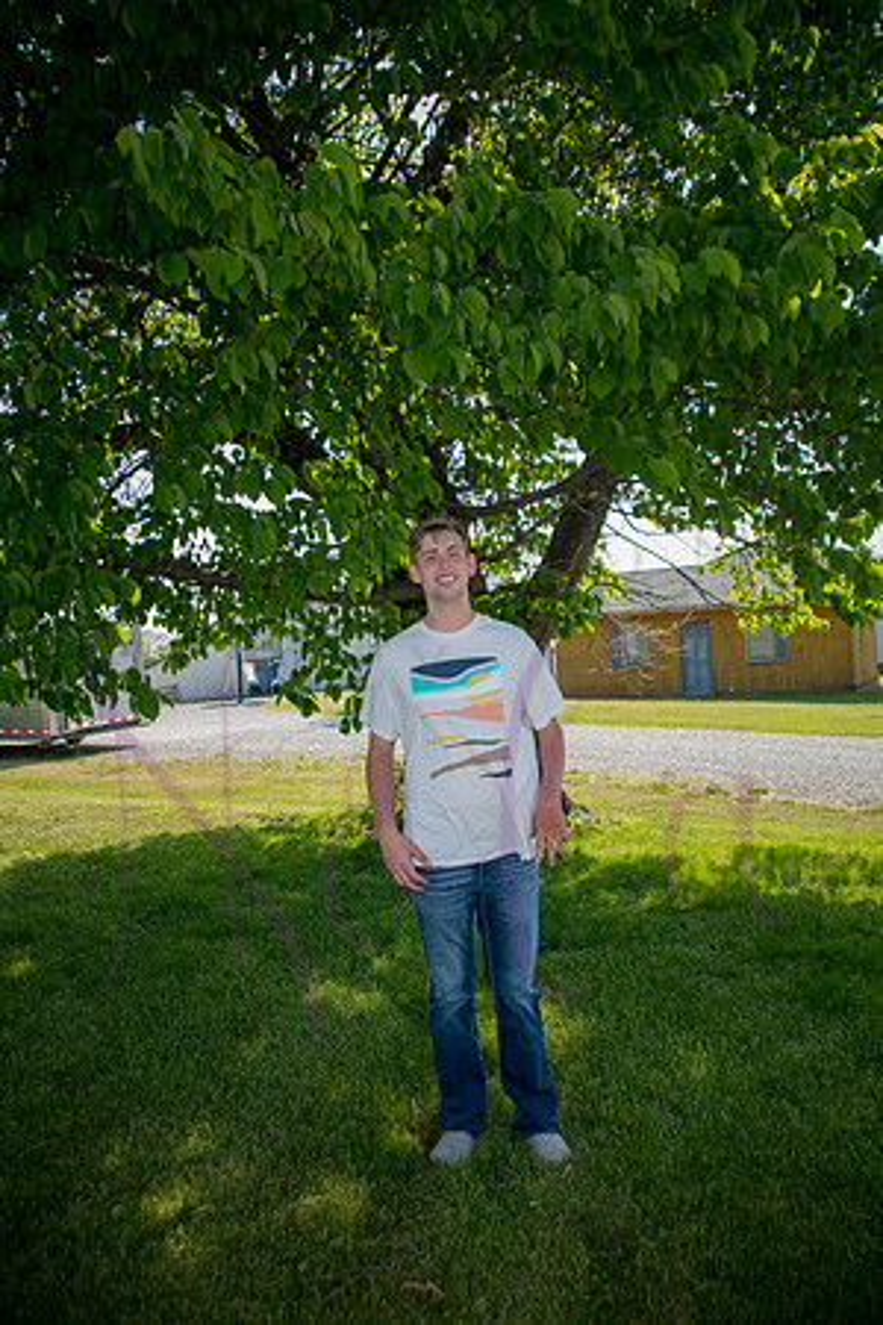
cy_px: 662
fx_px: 1030
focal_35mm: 28
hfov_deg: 46.4
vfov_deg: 65.5
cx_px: 442
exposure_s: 1/640
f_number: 5.6
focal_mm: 28
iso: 500
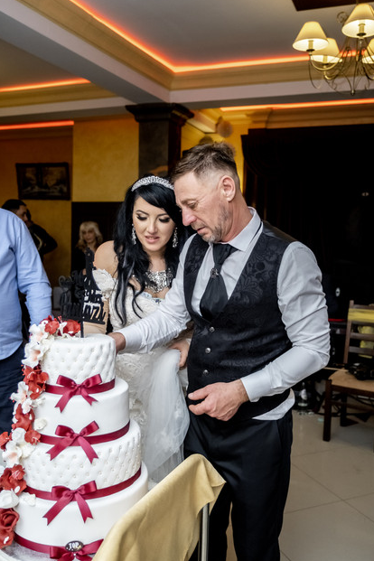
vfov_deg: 55.8
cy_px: 276
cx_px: 188
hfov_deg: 38.9
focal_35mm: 34
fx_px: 530
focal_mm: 22
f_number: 2.8
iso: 1600
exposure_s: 1/125
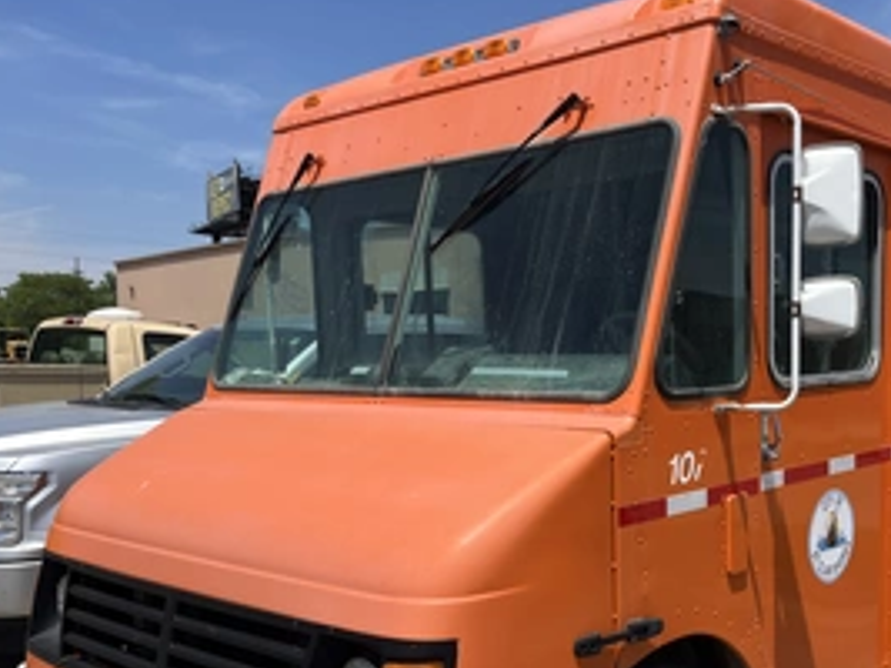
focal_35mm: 39
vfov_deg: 36.2
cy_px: 478
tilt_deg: -4.6
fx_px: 1003
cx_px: 647
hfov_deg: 46.5
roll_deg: +0.7
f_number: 1.6
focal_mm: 5.1
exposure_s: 1/4149
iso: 50
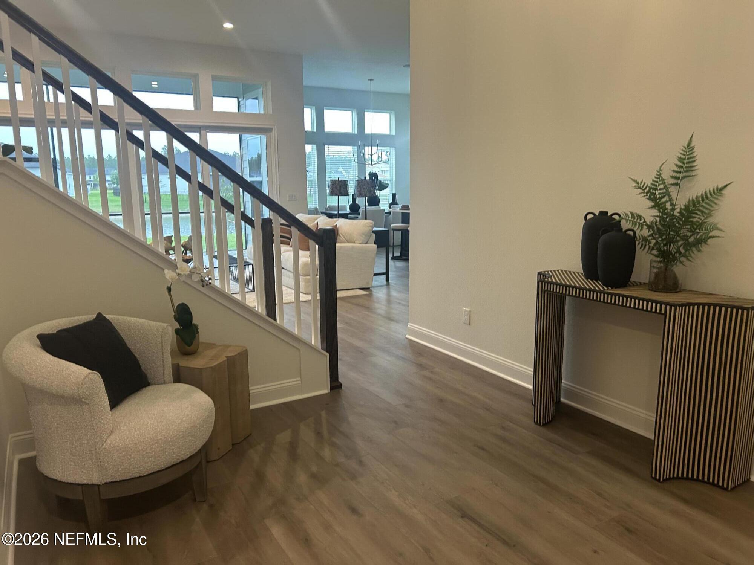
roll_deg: +1.6
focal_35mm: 26
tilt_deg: -9.1
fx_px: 566
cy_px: 282
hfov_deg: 67.3
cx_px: 377
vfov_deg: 53.1
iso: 200
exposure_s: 1/60
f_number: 1.5
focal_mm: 5.7
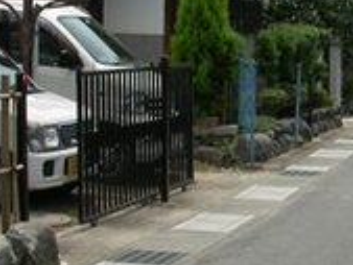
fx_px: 1225
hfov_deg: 15.8
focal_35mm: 120
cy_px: 125
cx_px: 427
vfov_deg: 12.4
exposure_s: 1/364
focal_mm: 7.85
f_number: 7.5
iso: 100
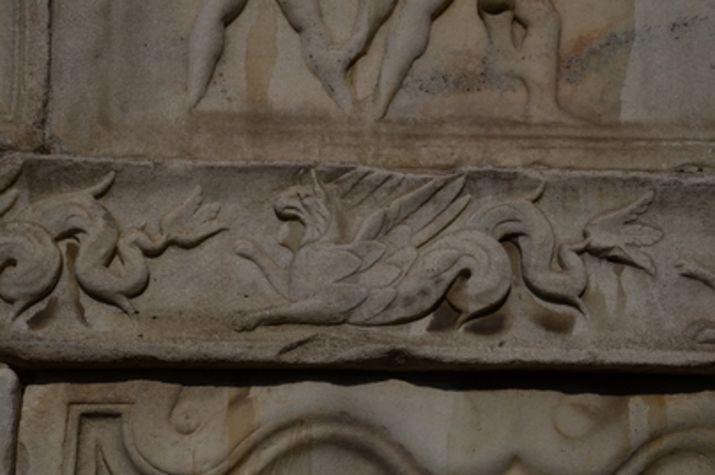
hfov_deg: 30.6
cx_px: 358
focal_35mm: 66
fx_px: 1309
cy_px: 238
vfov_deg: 20.5
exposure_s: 1/1250
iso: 320
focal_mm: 44
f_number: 18
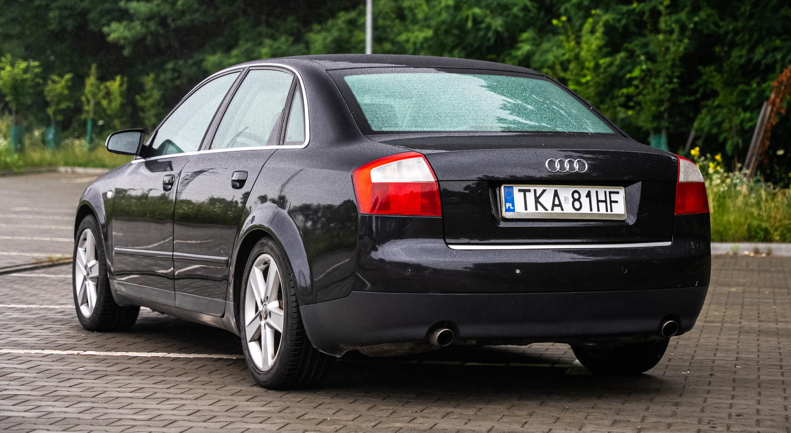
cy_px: 227
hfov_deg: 23.4
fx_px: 1907
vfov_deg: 13.0
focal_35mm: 91
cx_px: 431
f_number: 2.8
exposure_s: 1/200
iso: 500
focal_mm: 70
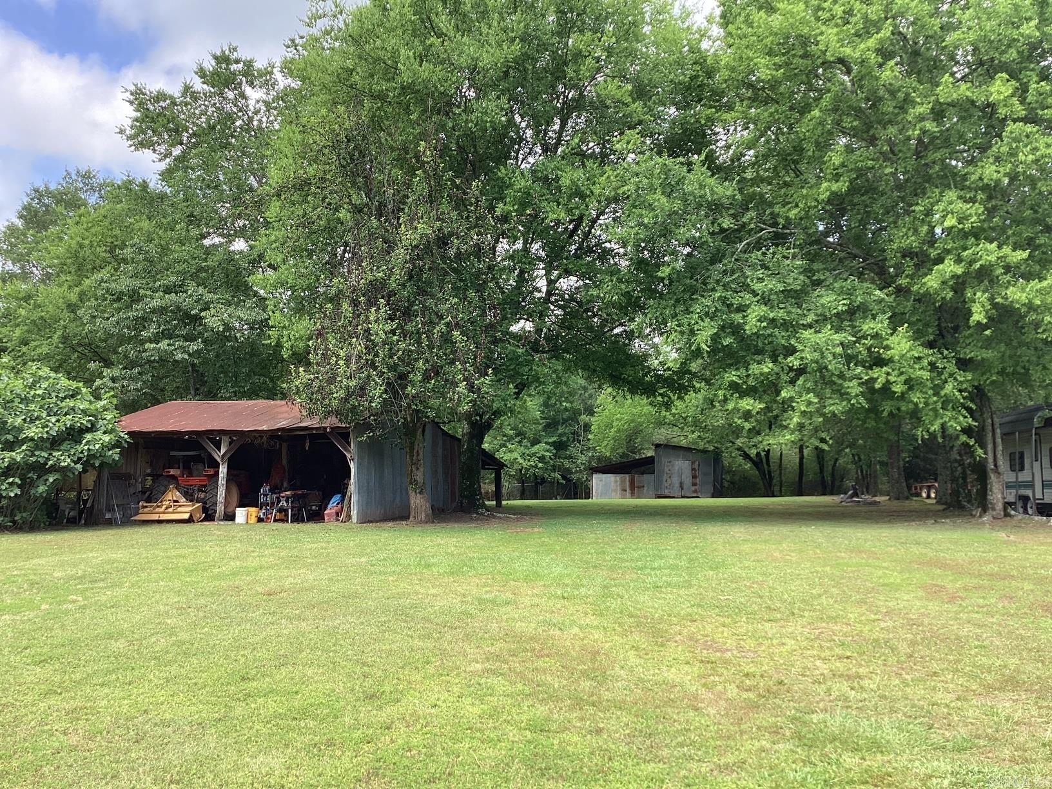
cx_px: 526
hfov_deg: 58.4
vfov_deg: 45.4
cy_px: 394
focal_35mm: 31
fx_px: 942
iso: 25
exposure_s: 1/283
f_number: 2.4
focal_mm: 3.3
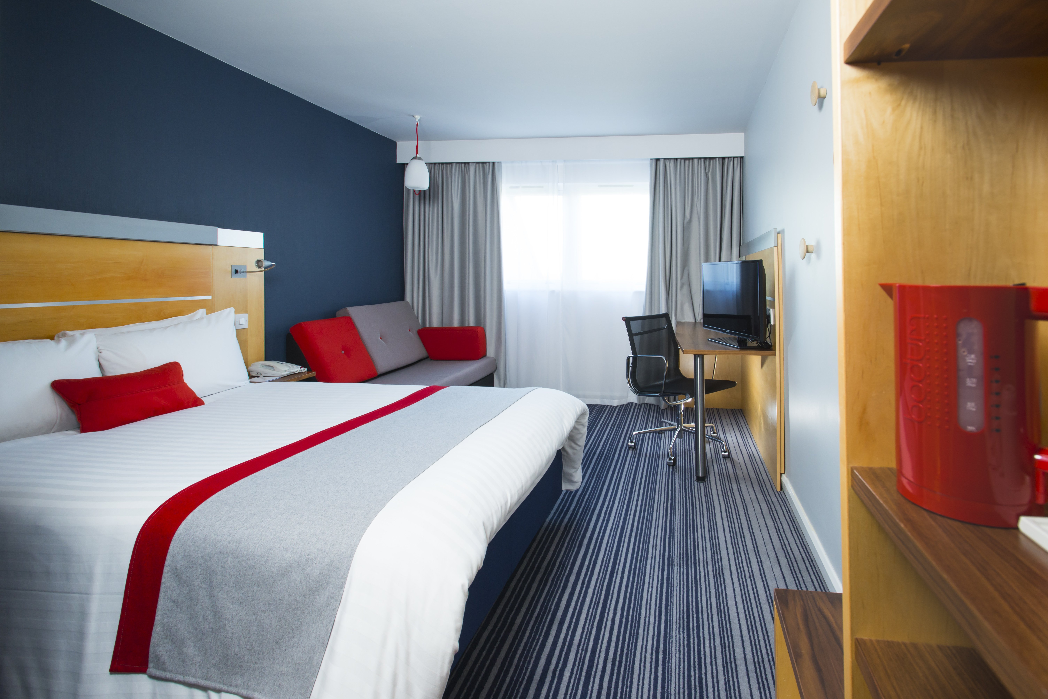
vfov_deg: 70.5
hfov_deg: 93.3
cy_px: 350
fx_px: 495
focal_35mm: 17
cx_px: 524
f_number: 10
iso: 500
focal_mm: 17
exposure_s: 1/13
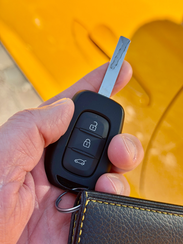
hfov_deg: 30.3
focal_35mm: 48
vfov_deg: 39.7
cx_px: 92
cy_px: 122
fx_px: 338
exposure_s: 1/2208
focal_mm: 6.76
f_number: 1.78
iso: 64
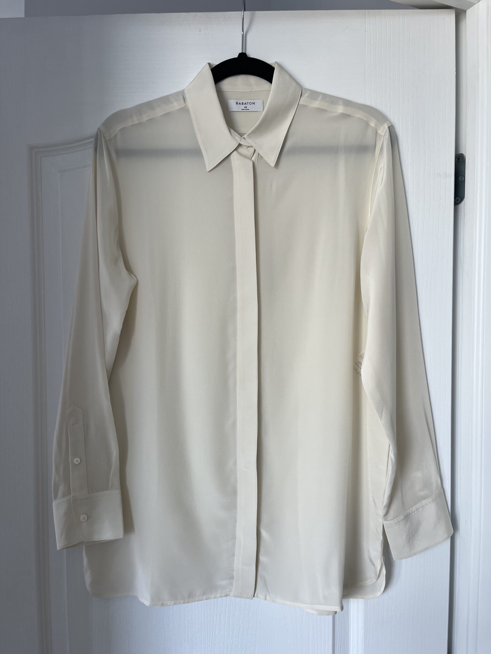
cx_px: 246
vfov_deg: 67.3
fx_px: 492
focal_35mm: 26
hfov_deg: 53.1
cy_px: 327
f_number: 1.6
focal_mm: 5.1
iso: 40
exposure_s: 1/121
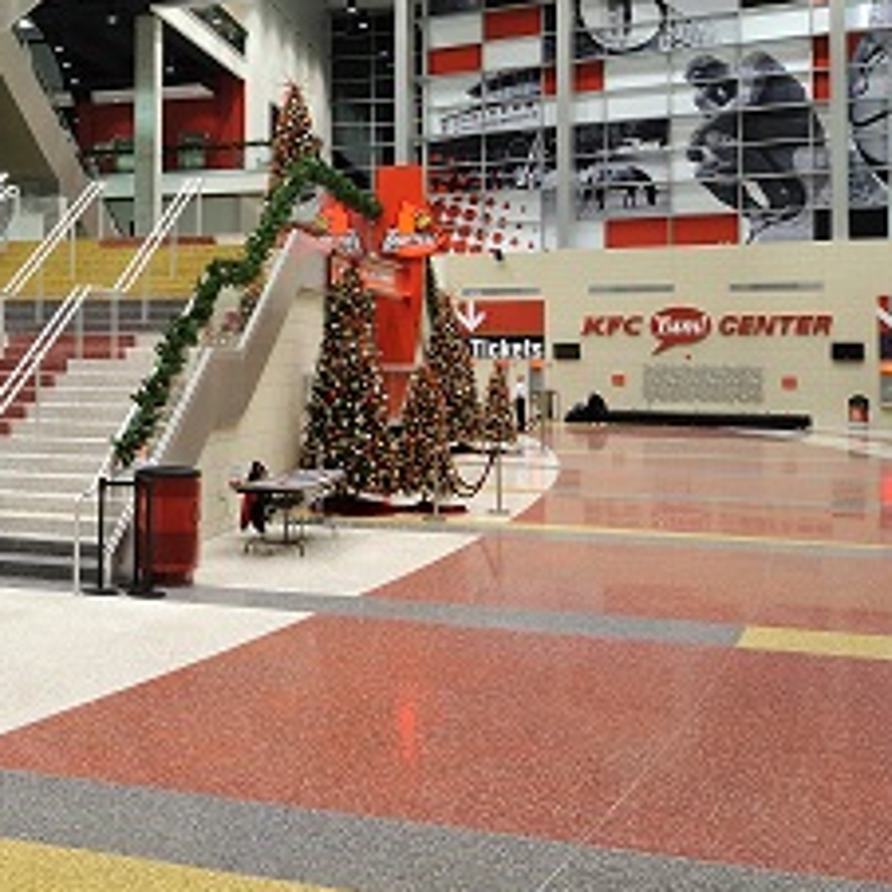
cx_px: 43
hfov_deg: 34.8
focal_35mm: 45
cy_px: 446
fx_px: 1312
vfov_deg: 37.6
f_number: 22
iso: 200
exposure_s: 4
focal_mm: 24
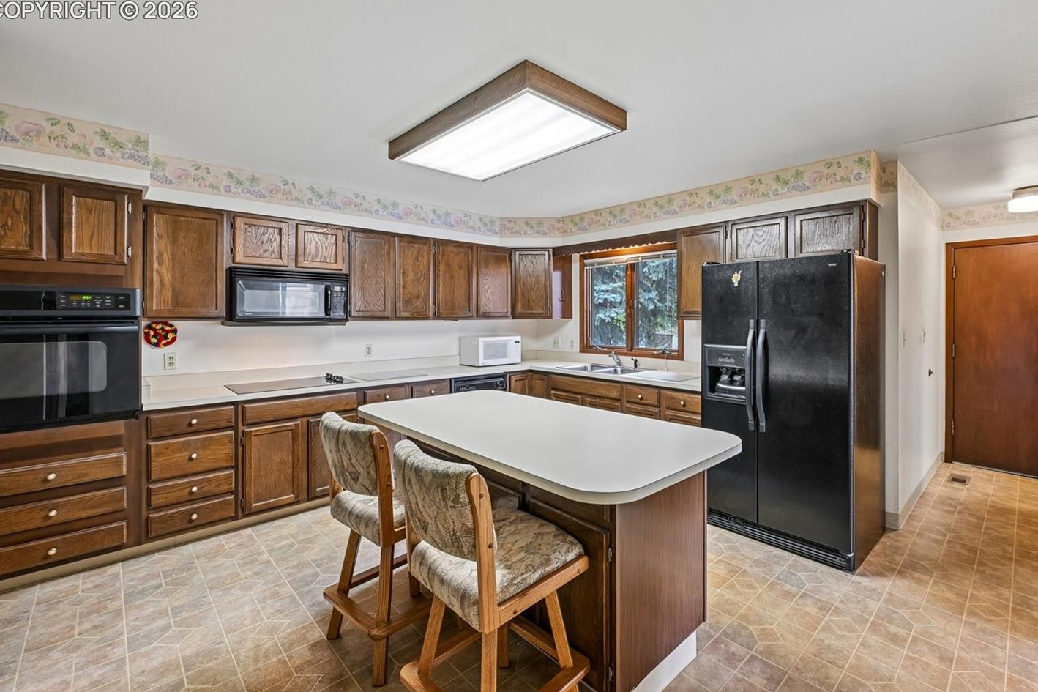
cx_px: 567
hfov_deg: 96.5
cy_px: 312
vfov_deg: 73.5
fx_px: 461
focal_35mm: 16
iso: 400
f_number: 11
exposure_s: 1/4
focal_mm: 14
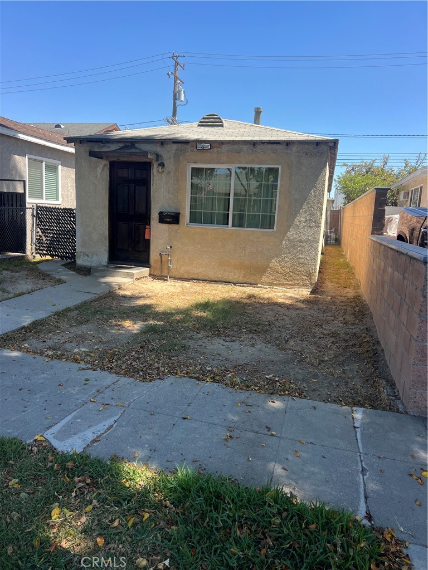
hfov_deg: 53.1
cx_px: 214
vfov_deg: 67.3
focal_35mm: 26
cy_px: 285
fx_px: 429
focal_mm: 5.7
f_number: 1.5
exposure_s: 1/1488
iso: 50
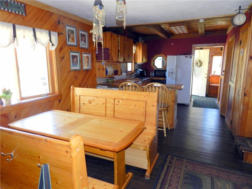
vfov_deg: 58.9
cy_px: 94
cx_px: 126
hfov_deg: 73.9
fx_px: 167
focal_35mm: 23
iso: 200
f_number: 3.4
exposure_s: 1/30
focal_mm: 4
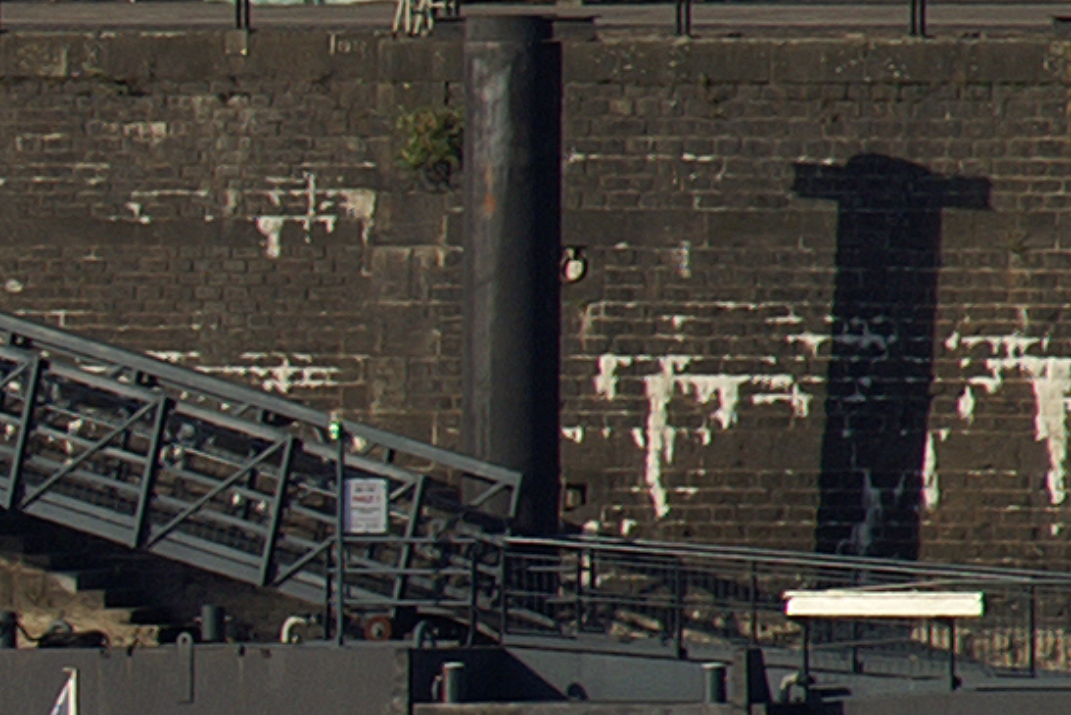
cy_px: 631
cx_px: -1788
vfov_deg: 0.9
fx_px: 44128
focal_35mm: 1483
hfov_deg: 1.4
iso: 100
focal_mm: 180
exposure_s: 1/300
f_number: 11
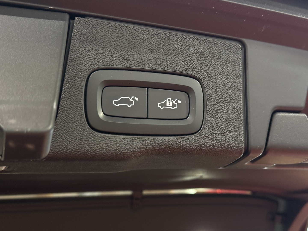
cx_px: 154
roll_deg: +6.9
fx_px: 427
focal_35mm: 48
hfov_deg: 39.7
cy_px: 116
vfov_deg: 30.3
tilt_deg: +23.9
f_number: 1.78
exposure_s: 1/60
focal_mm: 6.76
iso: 160
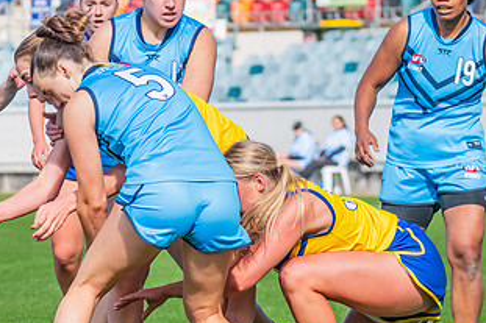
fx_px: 5748
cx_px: 279
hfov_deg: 4.8
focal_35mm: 426
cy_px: 185
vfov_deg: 3.2
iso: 800
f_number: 8
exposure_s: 1/1250
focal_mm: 170
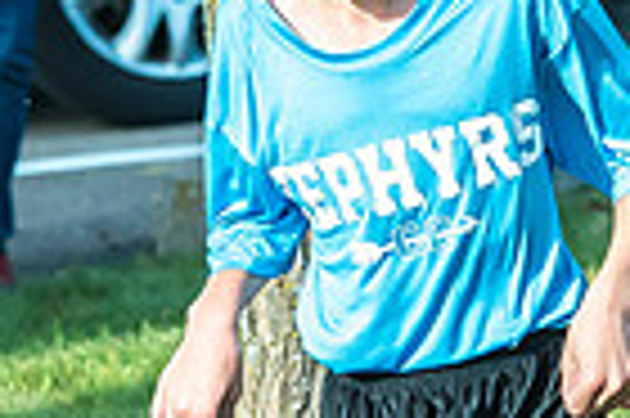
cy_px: 362
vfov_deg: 1.8
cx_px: 125
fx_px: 13407
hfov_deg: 2.7
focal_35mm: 767
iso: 2000
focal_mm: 150
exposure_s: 1/4000
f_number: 6.3
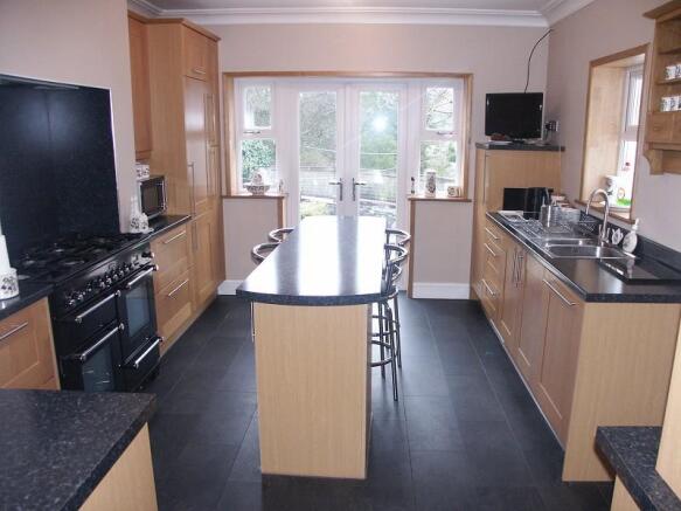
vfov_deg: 49.7
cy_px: 256
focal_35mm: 28
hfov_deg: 63.5
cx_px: 340
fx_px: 551
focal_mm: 7.33
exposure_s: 1/60
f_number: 2.8
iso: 200
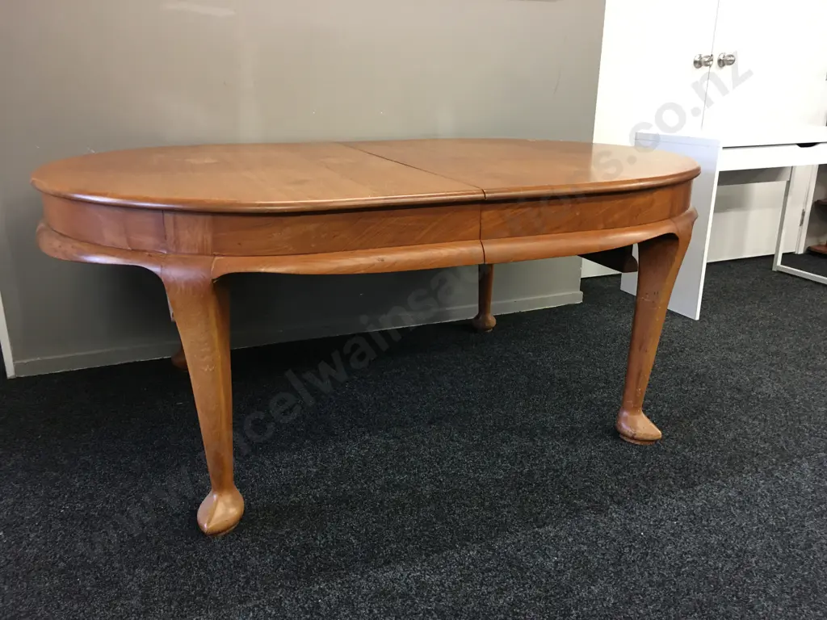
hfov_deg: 61.7
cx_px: 414
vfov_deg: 48.2
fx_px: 693
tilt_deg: -16.0
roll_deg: -0.6
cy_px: 310
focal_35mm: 29
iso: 80
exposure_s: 1/17
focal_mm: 4.15
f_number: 2.2
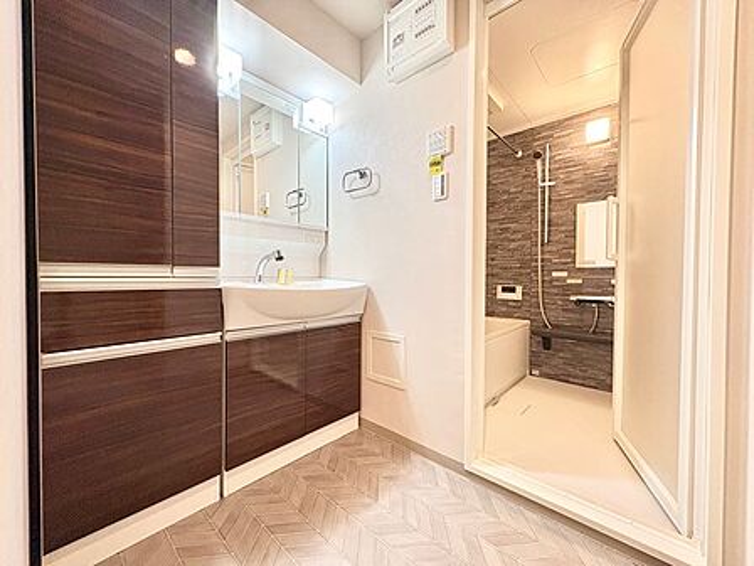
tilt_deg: -1.3
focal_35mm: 14
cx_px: 377
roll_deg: -0.2
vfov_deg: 85.7
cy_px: 283
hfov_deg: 102.1
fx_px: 305
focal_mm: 2.22
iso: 160
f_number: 2.2
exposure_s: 1/100
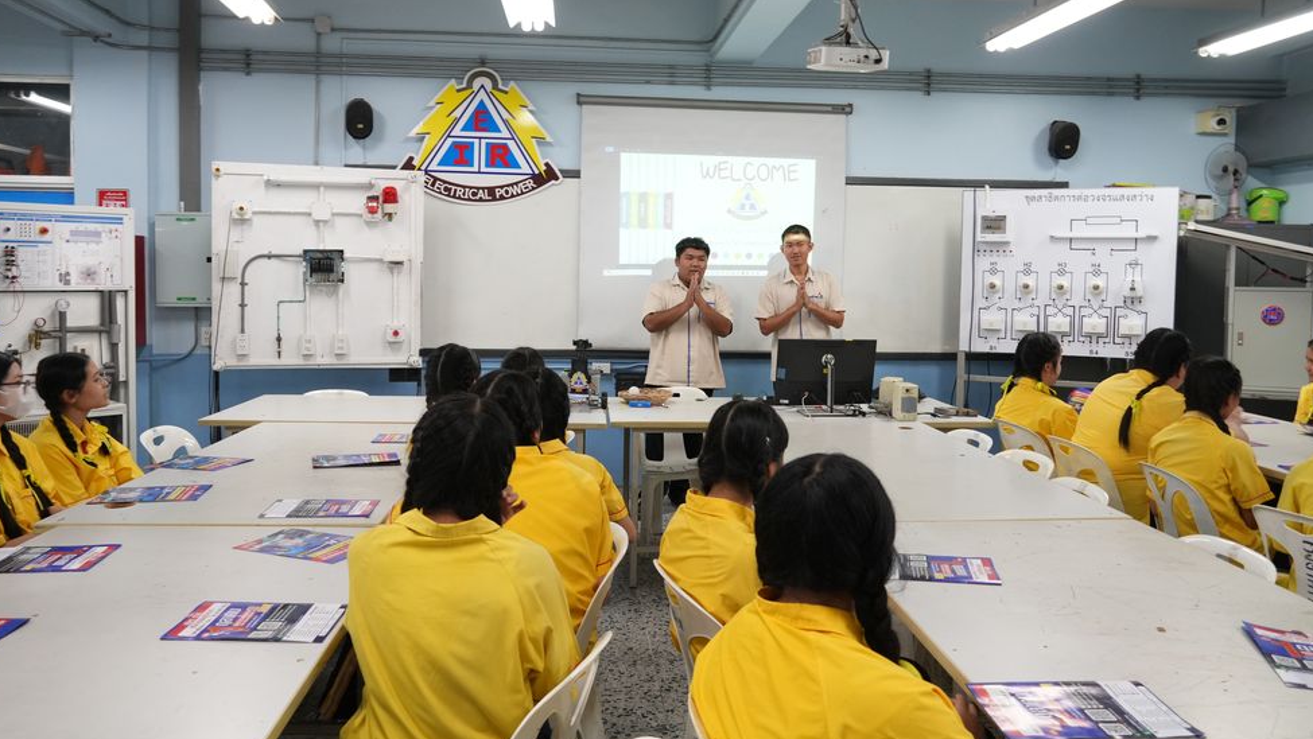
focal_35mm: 29
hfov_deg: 66.1
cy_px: 314
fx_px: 1010
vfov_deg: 40.1
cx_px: 656
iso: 1000
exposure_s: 1/60
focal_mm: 18
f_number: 4.5
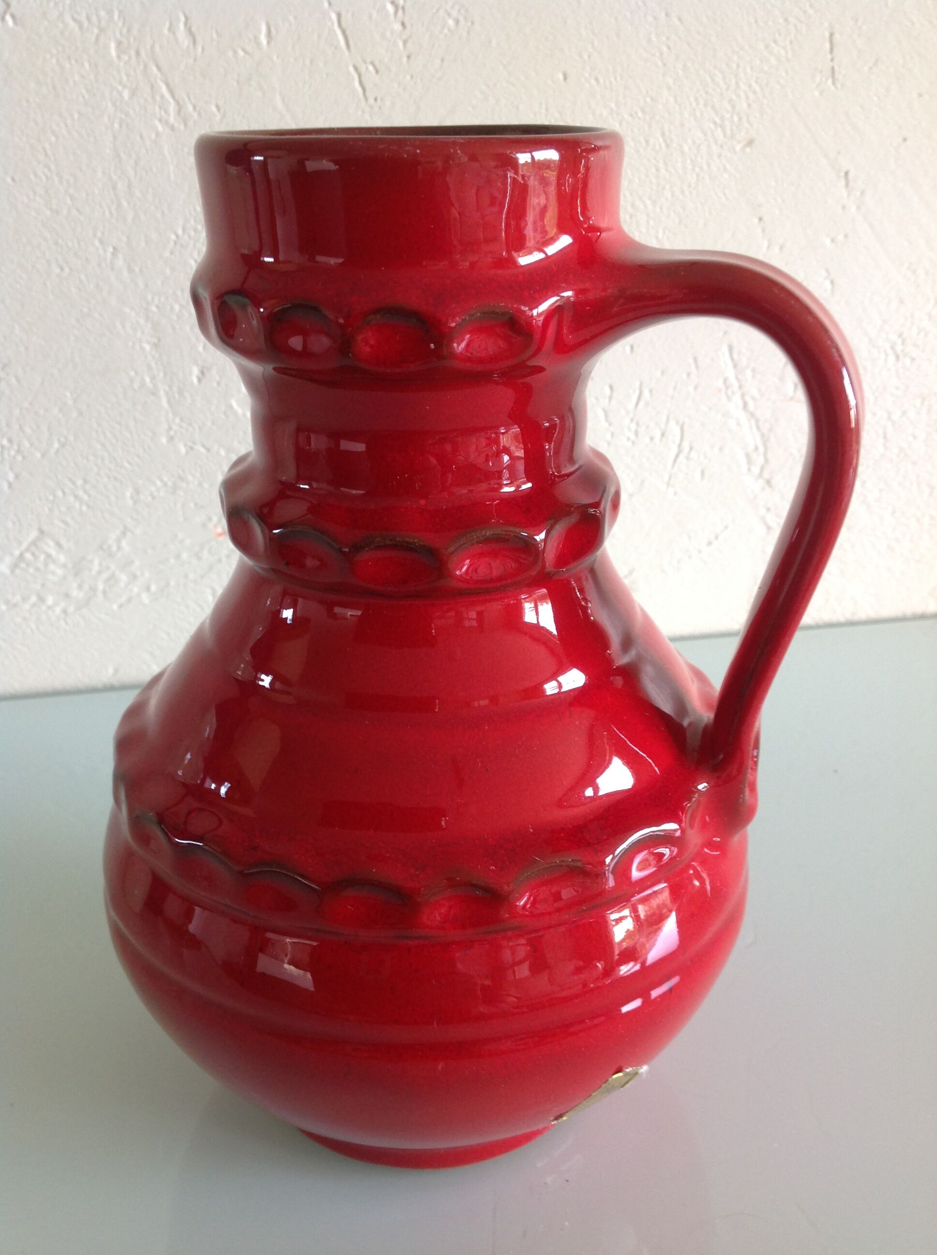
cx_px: 468
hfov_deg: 40.6
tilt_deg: -24.0
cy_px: 628
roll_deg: +2.4
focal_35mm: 35
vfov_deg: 52.7
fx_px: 1267
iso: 64
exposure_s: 1/15
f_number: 2.4
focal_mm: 4.28
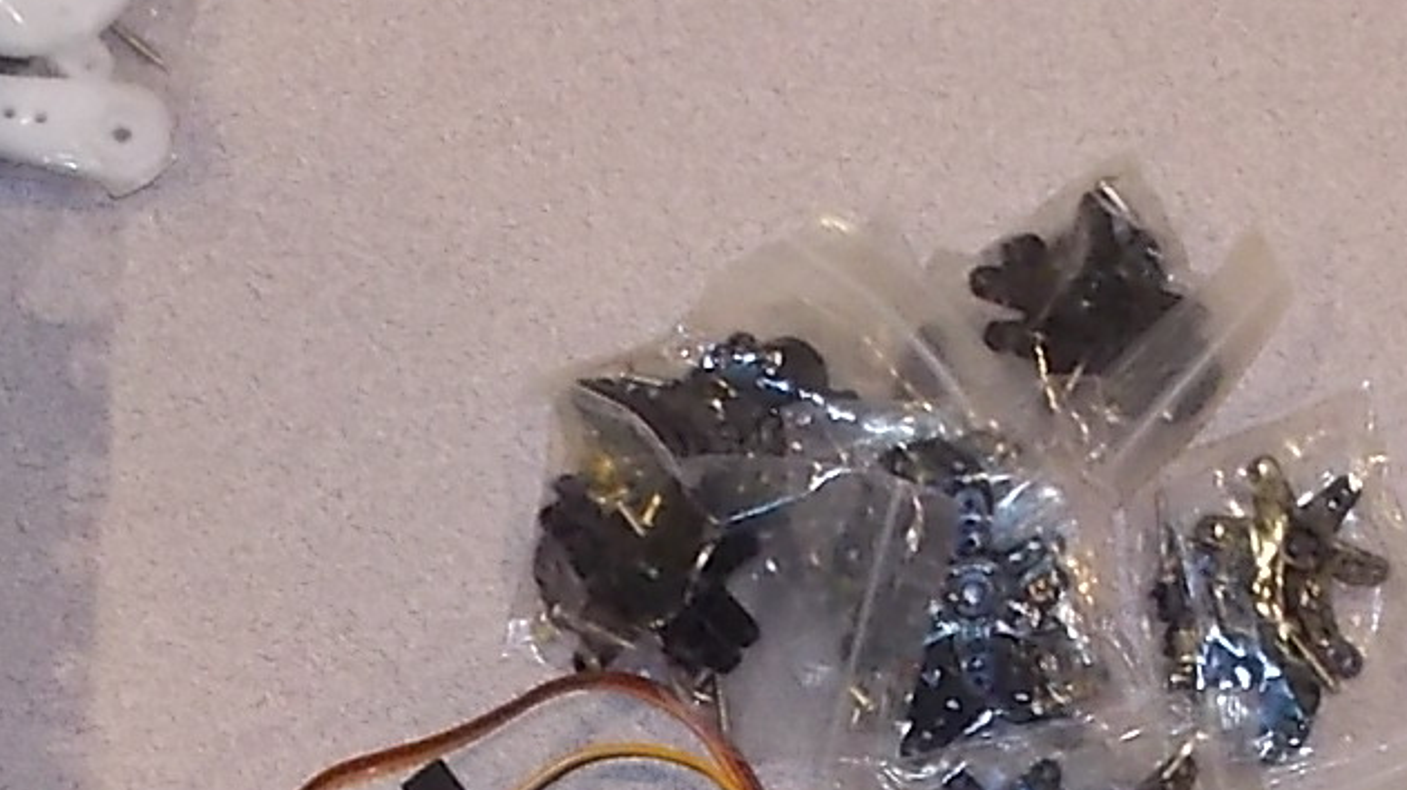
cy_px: 1172
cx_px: 851
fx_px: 4252
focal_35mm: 114
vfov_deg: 10.3
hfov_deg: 18.8
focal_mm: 4.1
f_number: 3.3
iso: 200
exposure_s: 1/25
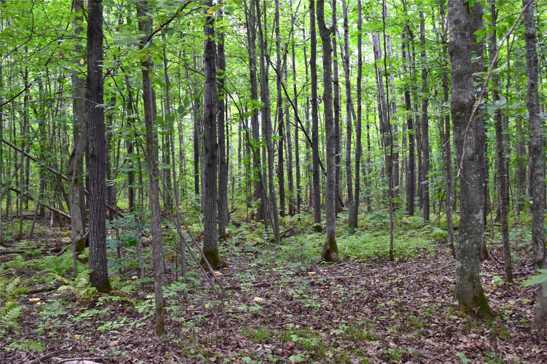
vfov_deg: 36.9
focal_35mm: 36
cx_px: 274
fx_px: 547
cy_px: 182
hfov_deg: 53.1
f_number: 7.1
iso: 400
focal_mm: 24
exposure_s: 1/25
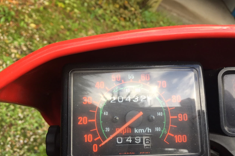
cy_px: 84
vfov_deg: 42.3
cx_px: 118
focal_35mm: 31
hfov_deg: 60.3
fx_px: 202
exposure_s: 1/50
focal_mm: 4.15
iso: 40
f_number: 2.2
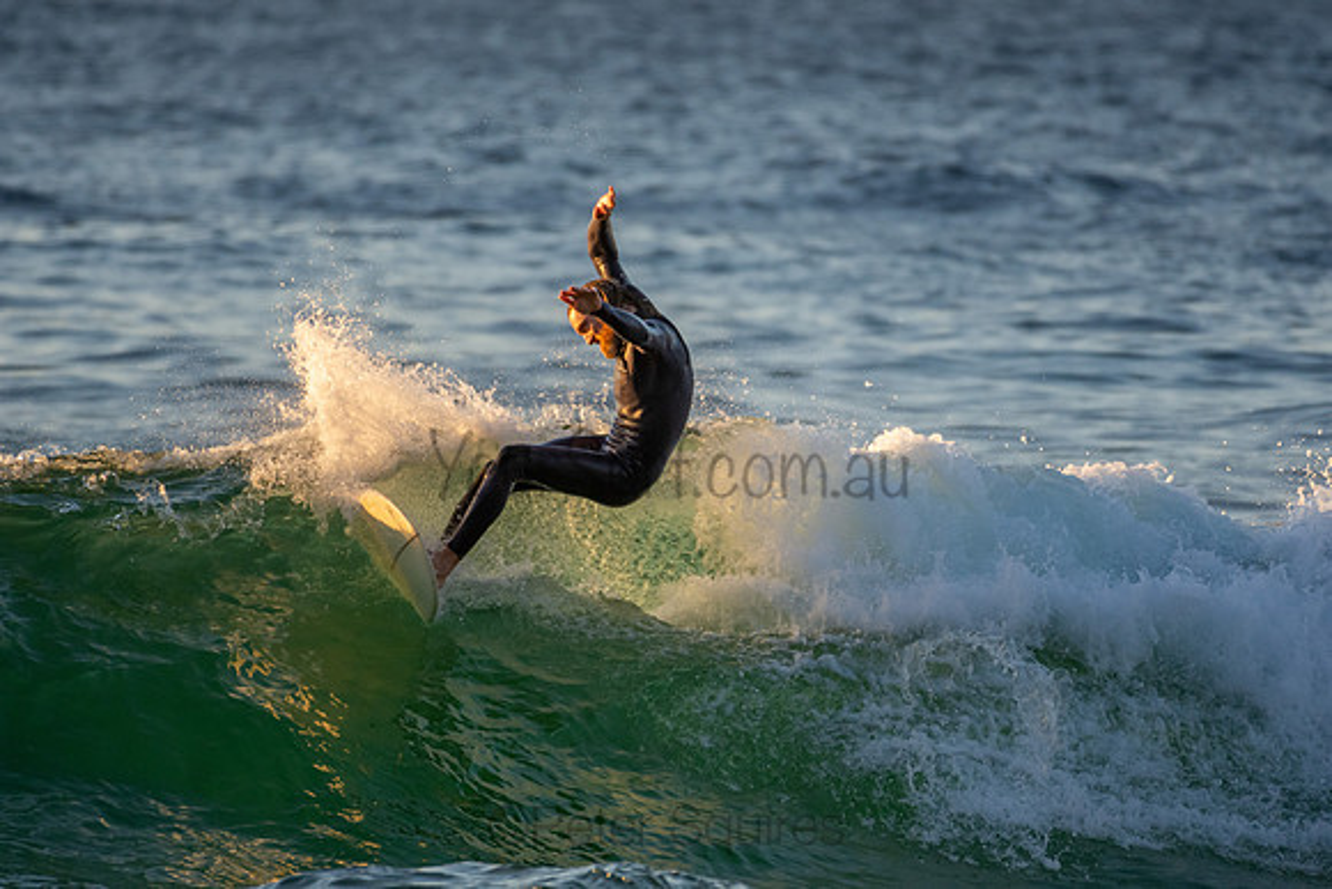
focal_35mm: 750
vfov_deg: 1.8
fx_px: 27755
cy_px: 444
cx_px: 666
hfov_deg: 2.7
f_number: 5.6
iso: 900
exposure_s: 1/1250
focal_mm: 500
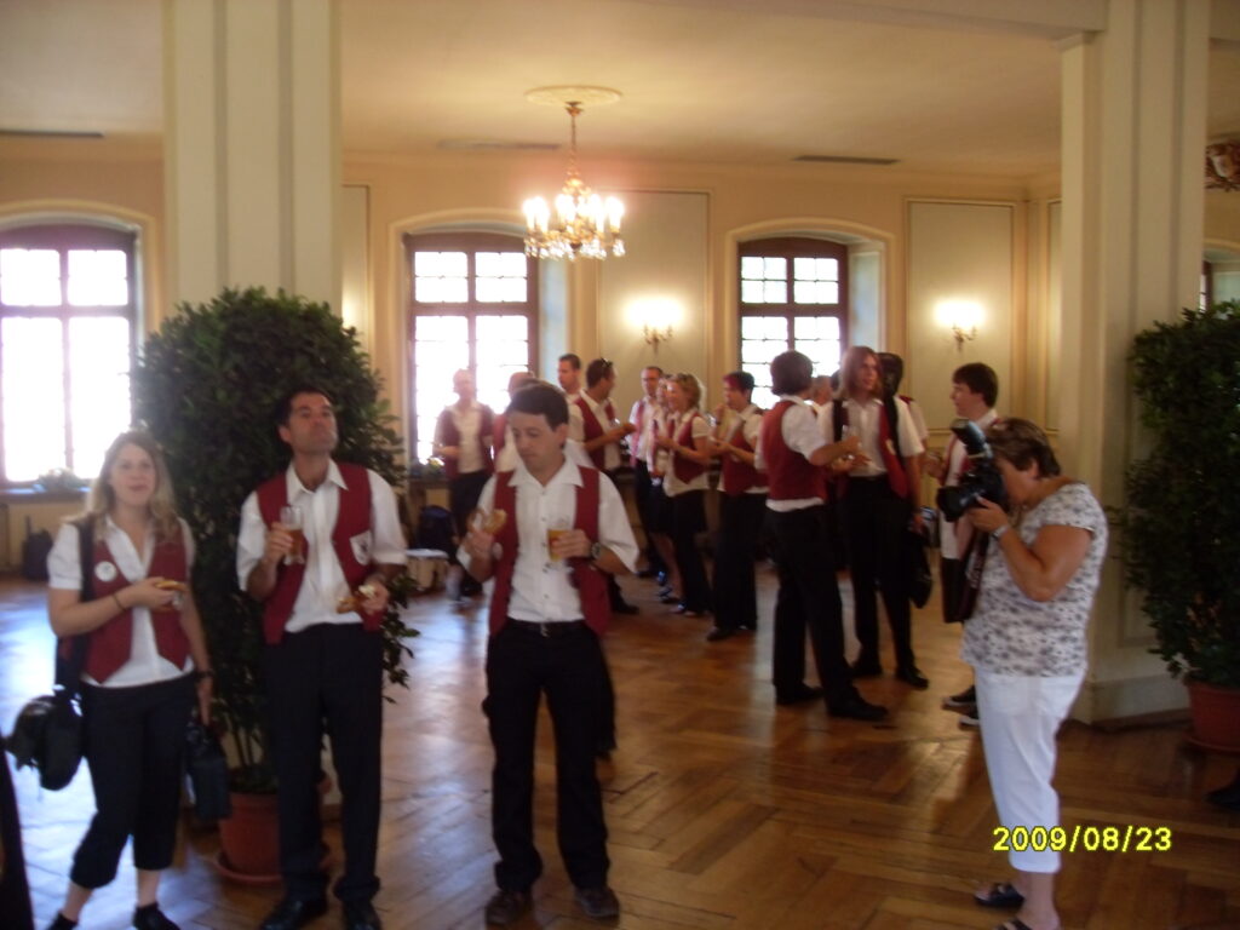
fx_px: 1218
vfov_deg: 41.8
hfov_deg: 54.0
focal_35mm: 34
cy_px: 465
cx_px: 620
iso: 200
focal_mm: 6.3
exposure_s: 1/20
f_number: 2.8
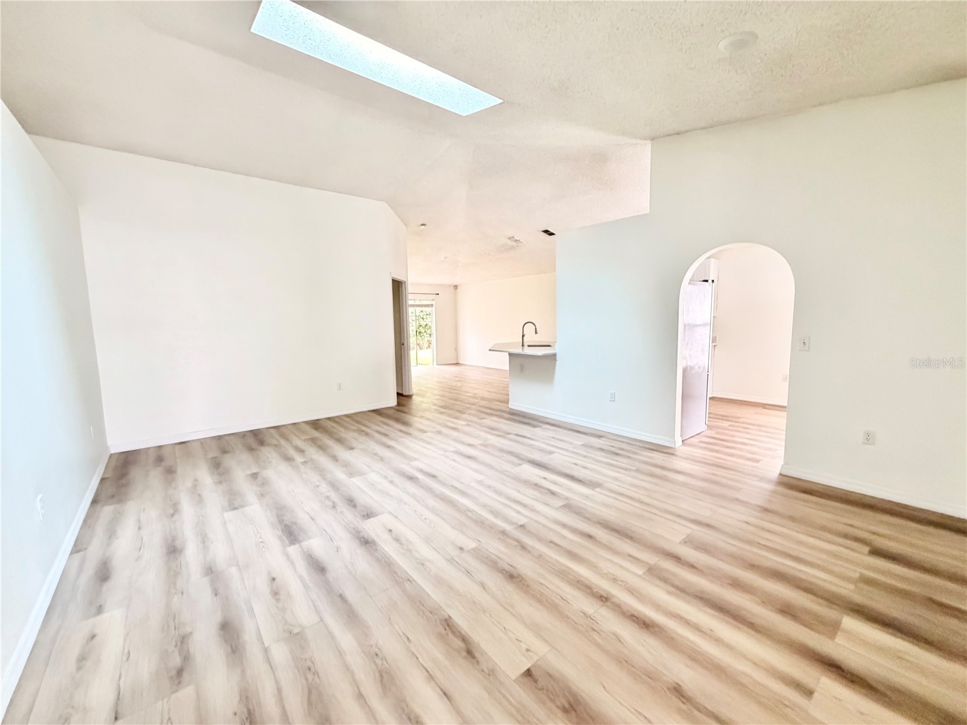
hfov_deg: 102.1
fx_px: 391
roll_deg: +0.6
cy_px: 362
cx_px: 484
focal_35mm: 14
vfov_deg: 85.7
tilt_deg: -6.3
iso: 640
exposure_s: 1/60
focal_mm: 2.22
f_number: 2.2
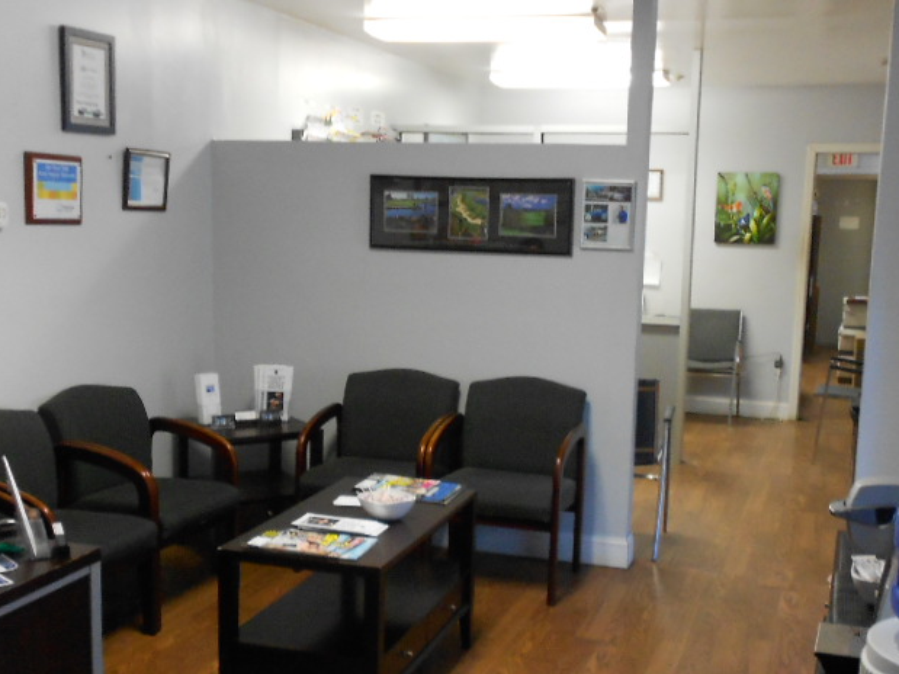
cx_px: 457
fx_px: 1117
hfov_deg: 43.9
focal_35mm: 43
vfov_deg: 33.5
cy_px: 383
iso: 250
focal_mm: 4.6
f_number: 3.2
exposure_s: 1/30
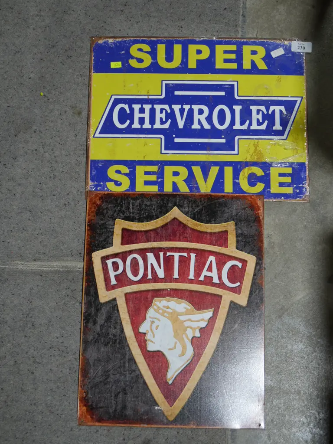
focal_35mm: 48
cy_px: 222
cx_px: 166
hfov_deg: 30.3
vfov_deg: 39.7
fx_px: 616
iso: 320
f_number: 5.2
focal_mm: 24
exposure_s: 1/60
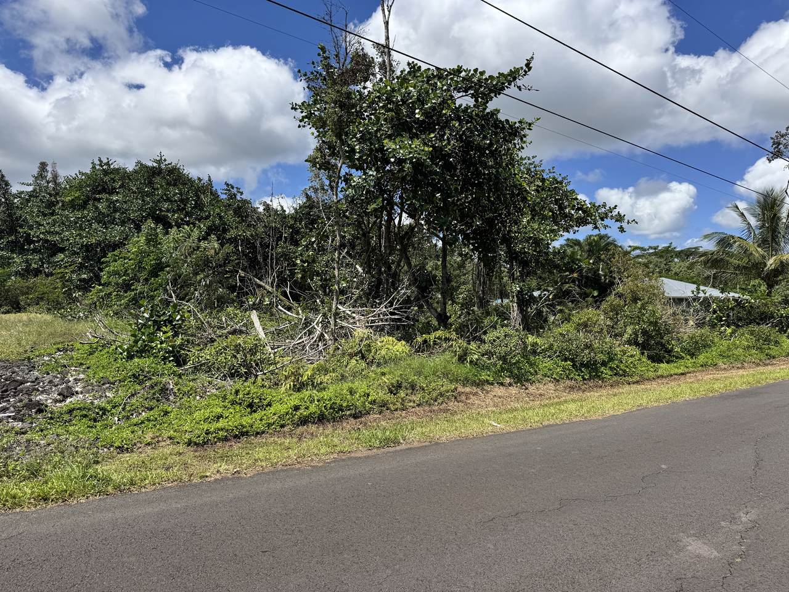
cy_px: 296
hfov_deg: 71.6
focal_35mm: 24
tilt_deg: +0.2
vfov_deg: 56.8
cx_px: 394
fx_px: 547
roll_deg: -1.8
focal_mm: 6.76
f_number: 1.78
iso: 80
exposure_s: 1/4310
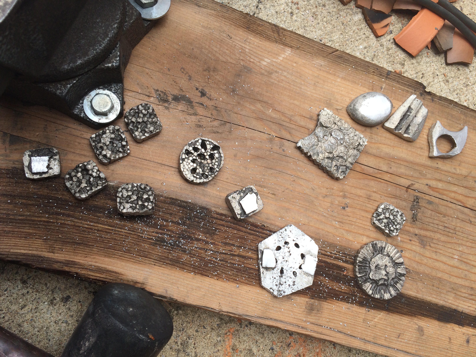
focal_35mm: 29
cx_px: 238
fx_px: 399
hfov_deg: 61.7
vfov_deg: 48.2
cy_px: 178
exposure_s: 1/578
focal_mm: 4.15
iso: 32
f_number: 2.2
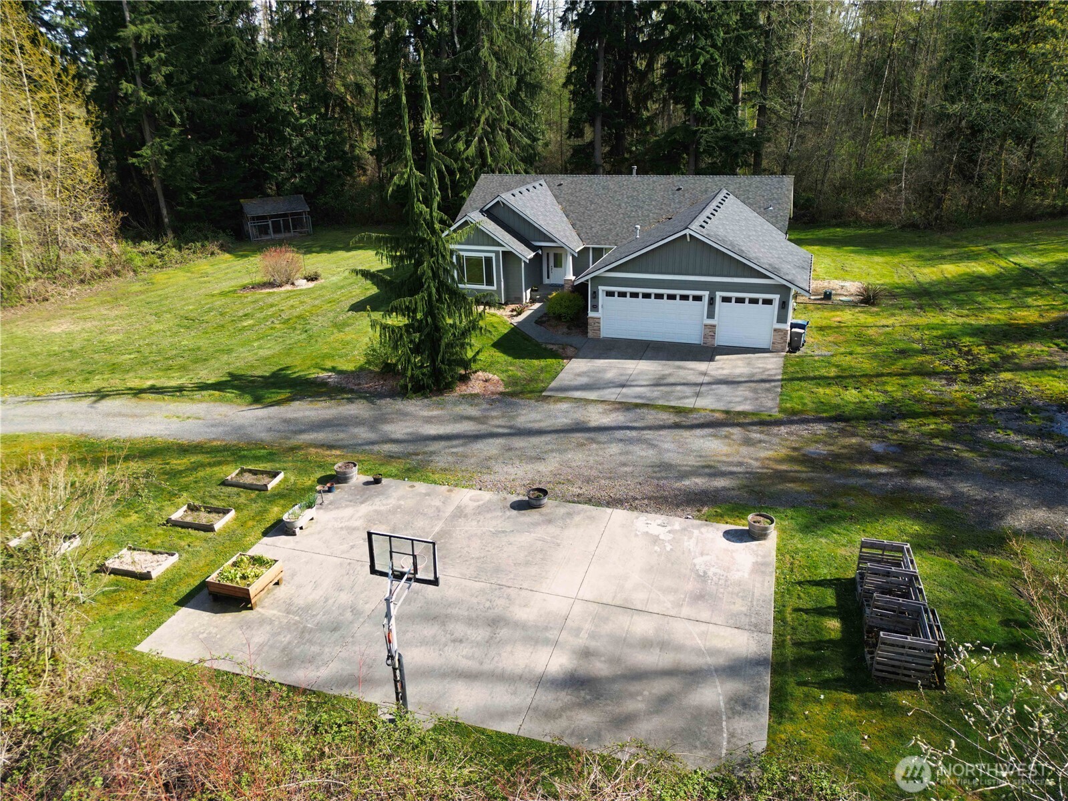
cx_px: 534
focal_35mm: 24
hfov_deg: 71.6
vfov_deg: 56.8
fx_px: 740
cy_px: 400
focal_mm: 6.72
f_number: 1.7
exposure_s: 1/800
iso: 120
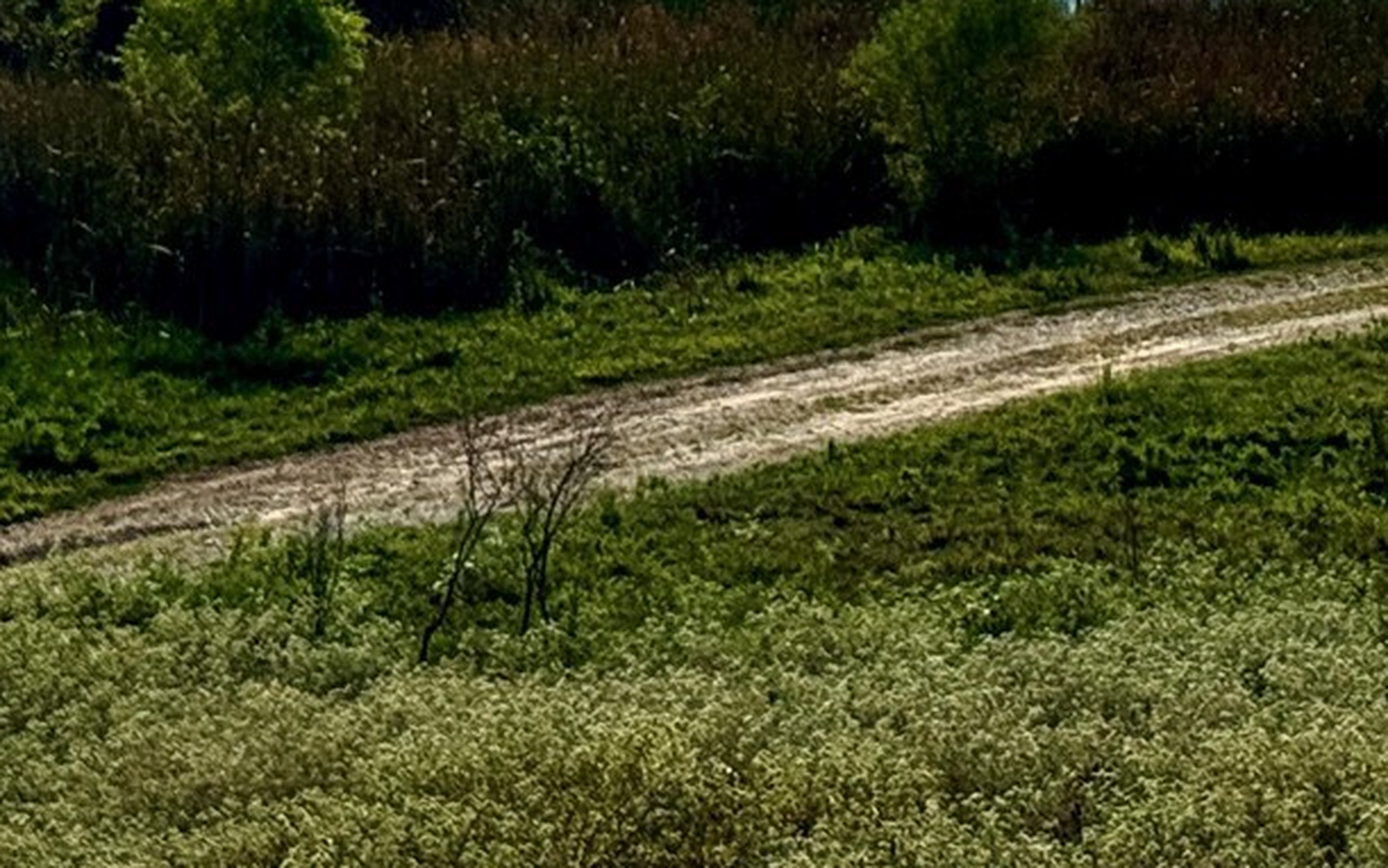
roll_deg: +1.4
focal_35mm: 160
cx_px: 1906
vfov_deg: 8.0
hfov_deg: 12.6
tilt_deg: -0.7
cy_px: -532
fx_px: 6053
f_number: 1.78
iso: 64
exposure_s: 1/12500
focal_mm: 6.76
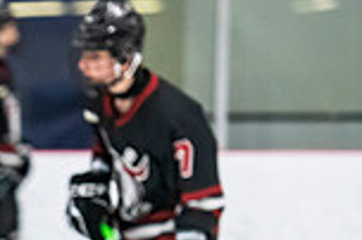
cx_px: -205
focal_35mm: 491
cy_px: 446
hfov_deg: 4.2
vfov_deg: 2.8
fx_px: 4932
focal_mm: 125
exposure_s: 1/800
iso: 2500
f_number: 3.2
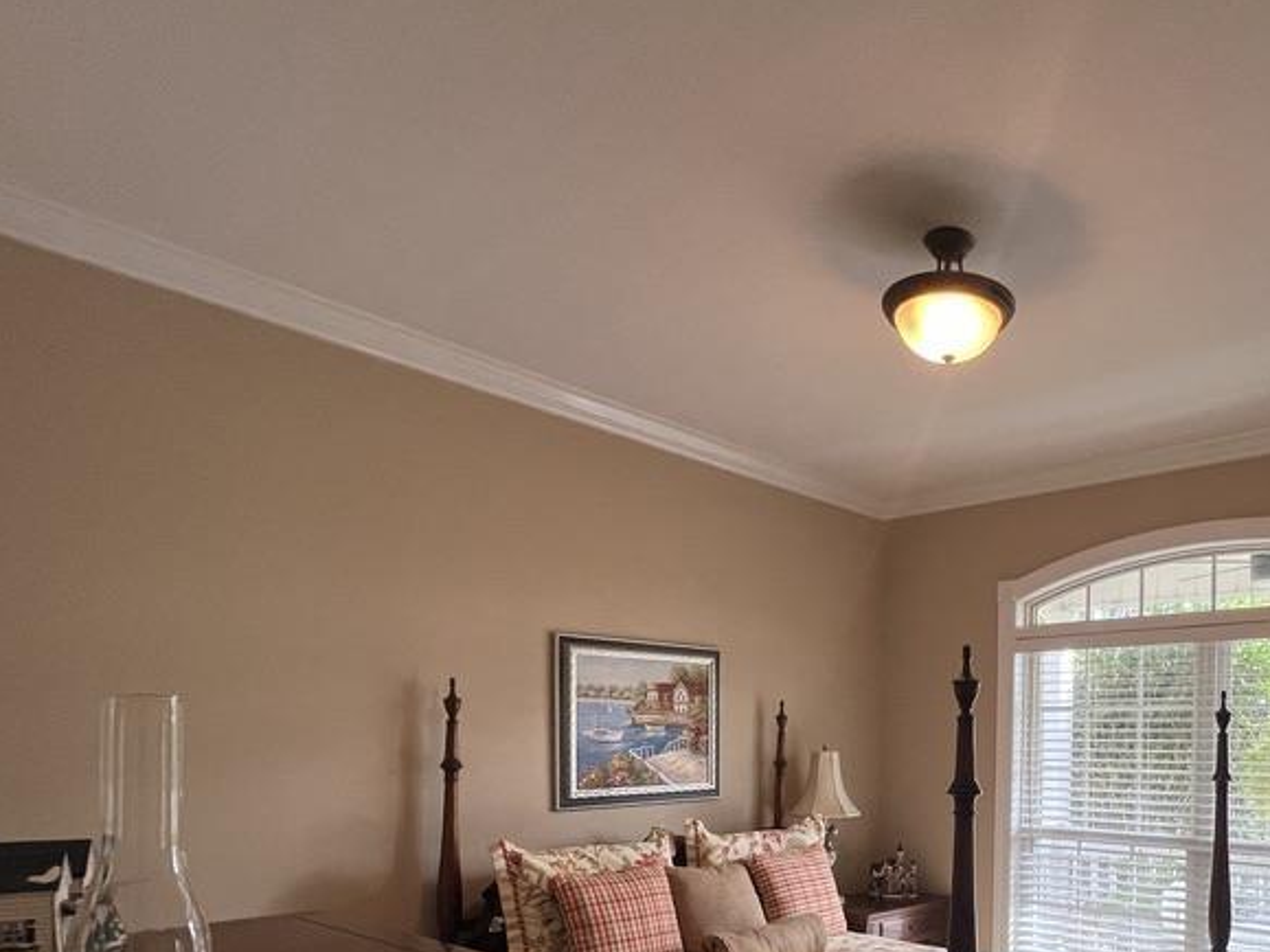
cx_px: 963
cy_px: 761
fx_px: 844
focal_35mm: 23
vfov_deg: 54.8
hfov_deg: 68.8
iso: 200
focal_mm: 1.57
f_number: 1.8
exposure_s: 1/120
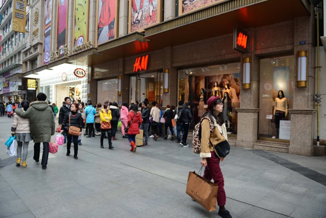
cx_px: 163
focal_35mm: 24
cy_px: 109
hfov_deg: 73.7
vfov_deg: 53.1
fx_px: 217
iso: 100
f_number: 2.8
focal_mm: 24
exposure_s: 1/100
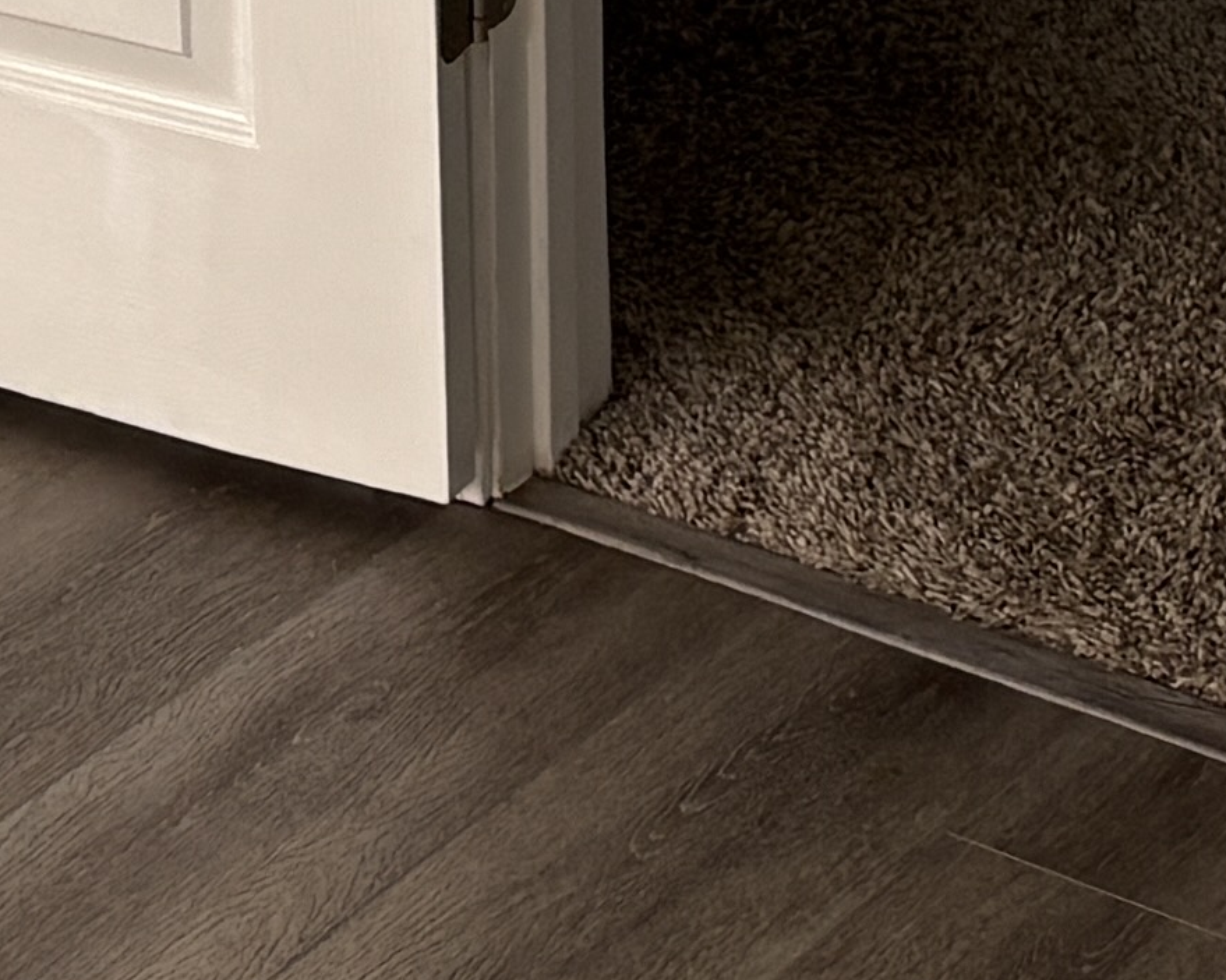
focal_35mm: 165
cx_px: -884
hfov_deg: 11.0
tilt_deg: -10.1
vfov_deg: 8.6
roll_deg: +4.4
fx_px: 5986
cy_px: -1349
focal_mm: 5.96
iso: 80
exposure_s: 1/122
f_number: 1.6
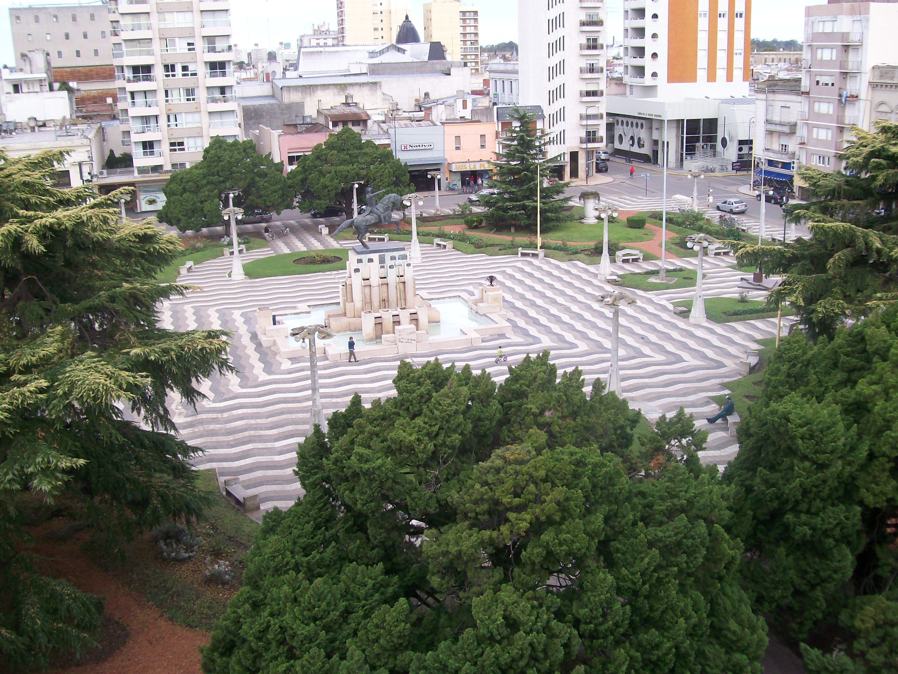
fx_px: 934
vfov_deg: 39.7
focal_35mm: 36
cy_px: 337
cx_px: 449
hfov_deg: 51.4
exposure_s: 1/247
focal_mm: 6
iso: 80
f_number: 2.7
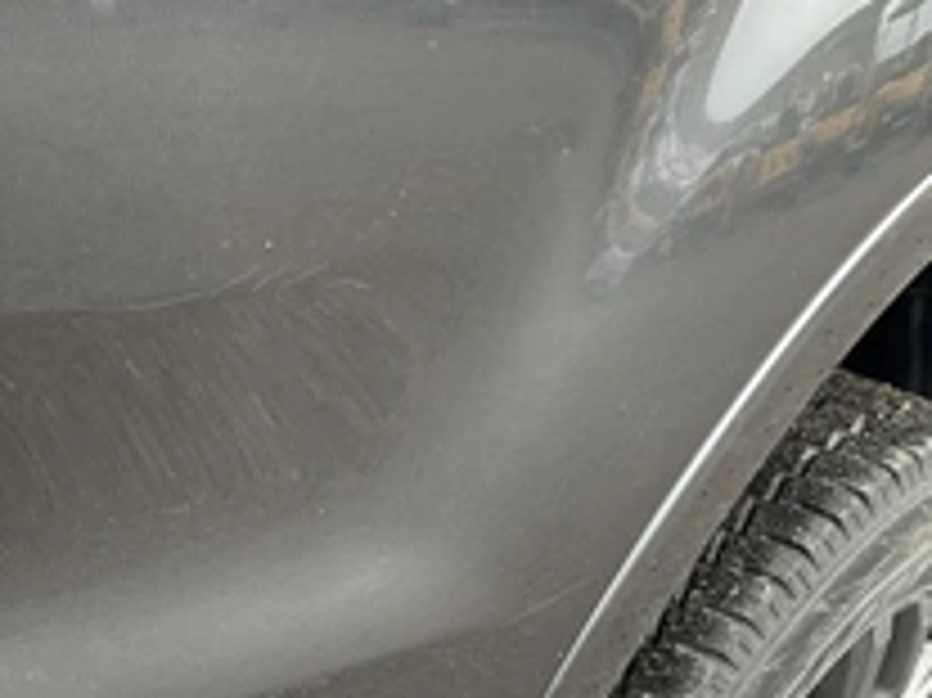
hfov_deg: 32.9
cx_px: 122
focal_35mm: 56
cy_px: 518
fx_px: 1507
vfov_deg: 25.8
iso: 40
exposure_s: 1/122
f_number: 1.8
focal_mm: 3
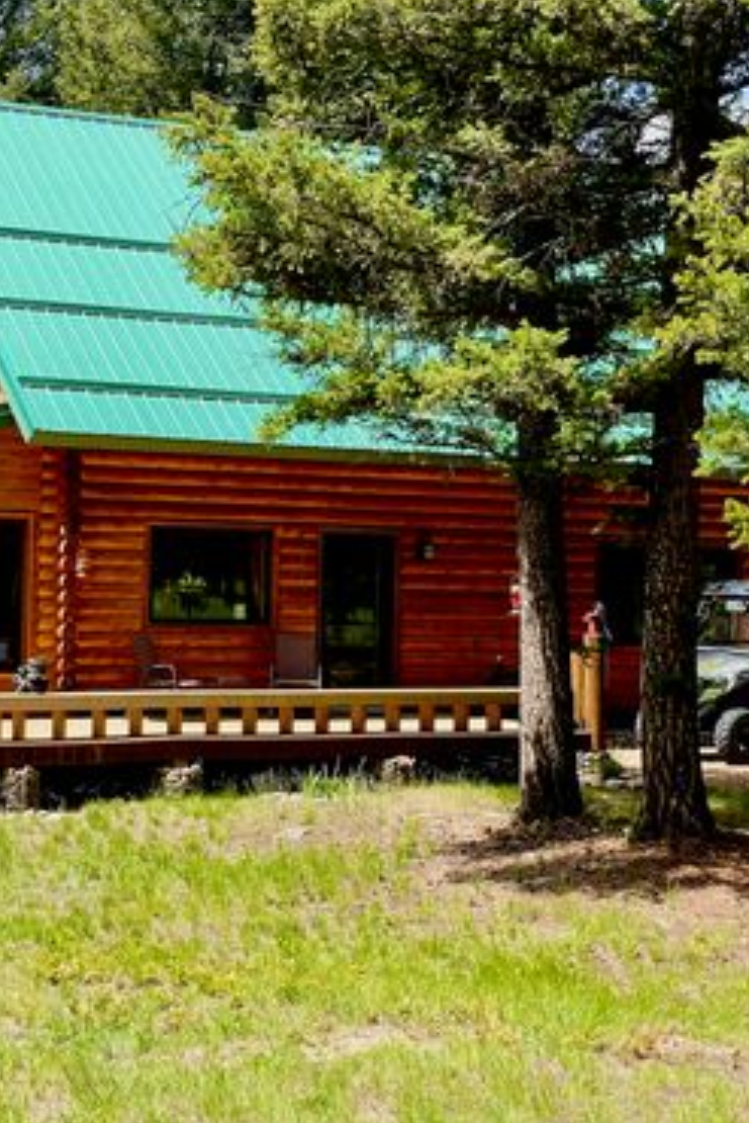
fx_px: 2276
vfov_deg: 27.7
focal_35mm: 73
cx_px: 212
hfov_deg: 18.6
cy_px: 560
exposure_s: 1/600
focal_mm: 6
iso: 25
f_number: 2
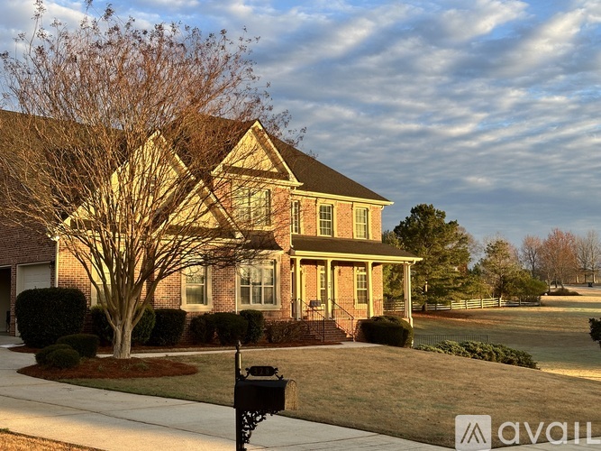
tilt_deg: +5.6
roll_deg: +0.8
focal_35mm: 48
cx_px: 300
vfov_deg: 30.3
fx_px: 833
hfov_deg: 39.7
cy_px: 226
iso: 64
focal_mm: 6.86
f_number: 1.78
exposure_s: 1/663
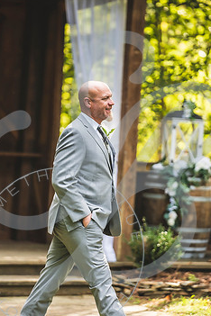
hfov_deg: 6.9
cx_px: 101
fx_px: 1749
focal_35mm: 199
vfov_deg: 10.3
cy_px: 183
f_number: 2.8
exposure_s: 1/500
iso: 500
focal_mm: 155
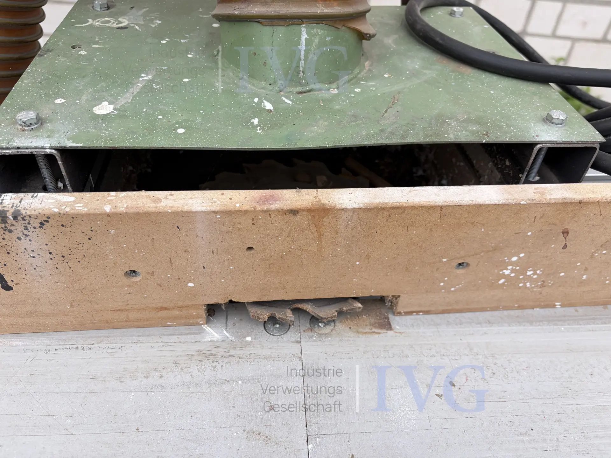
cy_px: 229
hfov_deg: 67.3
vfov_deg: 53.1
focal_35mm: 26
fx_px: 459
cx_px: 306
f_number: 1.6
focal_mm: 5.96
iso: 50
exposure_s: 1/430
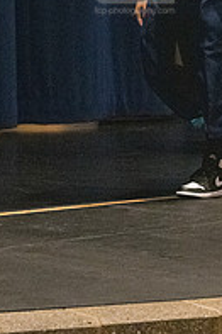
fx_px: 3169
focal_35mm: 342
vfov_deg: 6.0
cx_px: 135
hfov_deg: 4.0
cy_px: -32
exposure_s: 1/400
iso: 10000
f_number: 3.2
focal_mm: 100
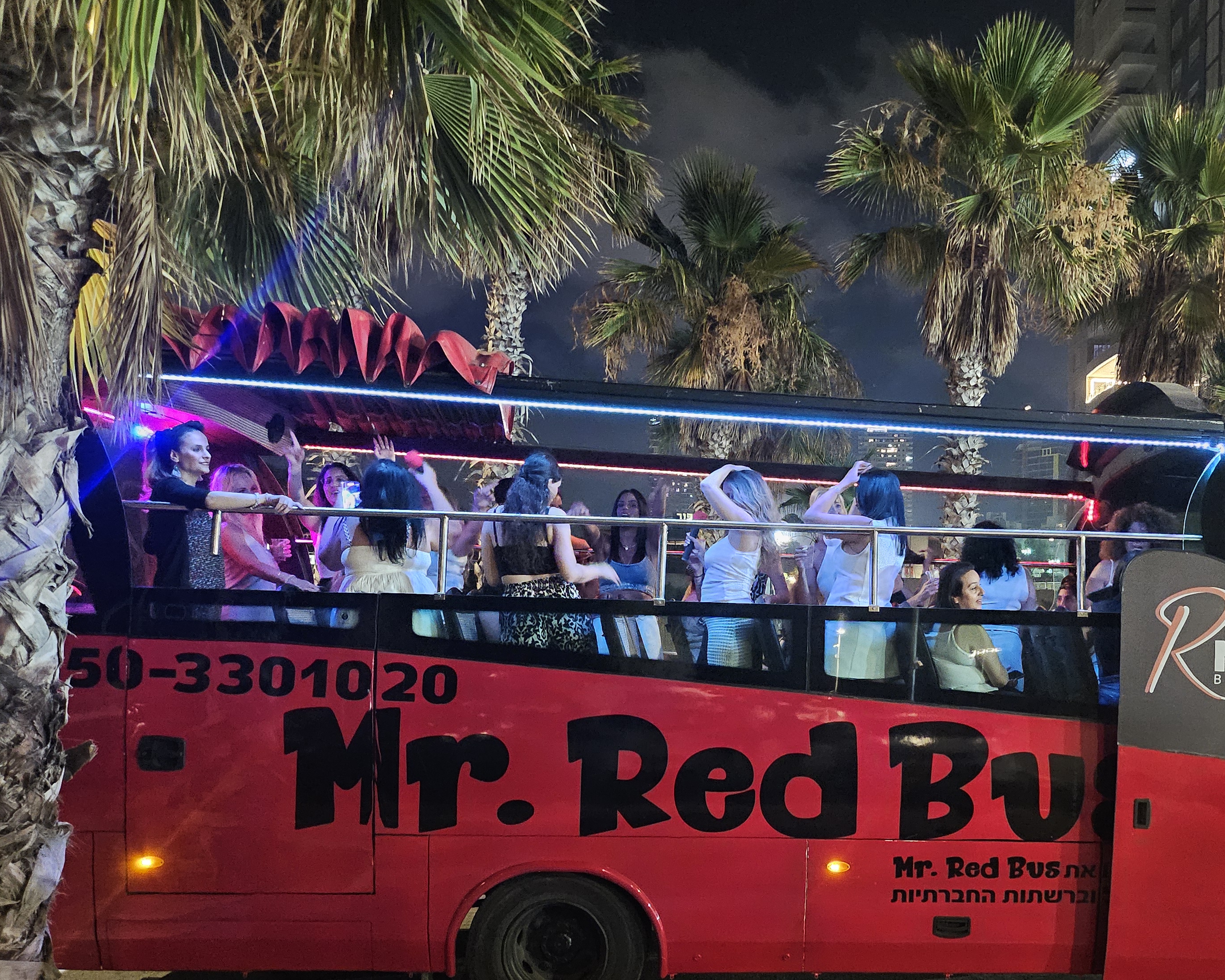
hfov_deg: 51.8
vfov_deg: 42.8
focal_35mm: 34
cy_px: 652
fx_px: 1233
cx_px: 827
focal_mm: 5
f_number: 1.8
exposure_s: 1/25
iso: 1250
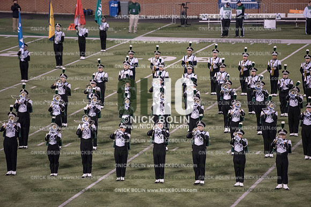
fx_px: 1728
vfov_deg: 6.9
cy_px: 104
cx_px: 156
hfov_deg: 10.3
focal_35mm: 200
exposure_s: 1/1250
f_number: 3.2
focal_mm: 200
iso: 5000
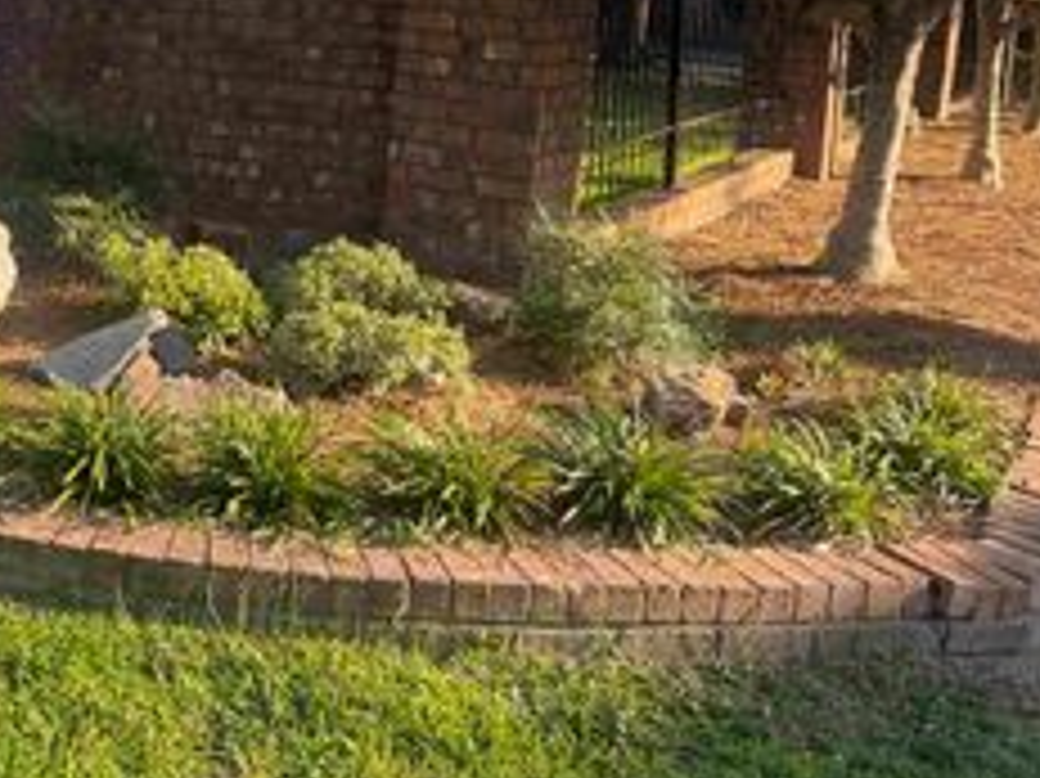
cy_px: 70
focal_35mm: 52
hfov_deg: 33.9
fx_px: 1561
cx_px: 23
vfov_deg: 27.0
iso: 80
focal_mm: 6.76
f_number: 1.78
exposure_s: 1/868
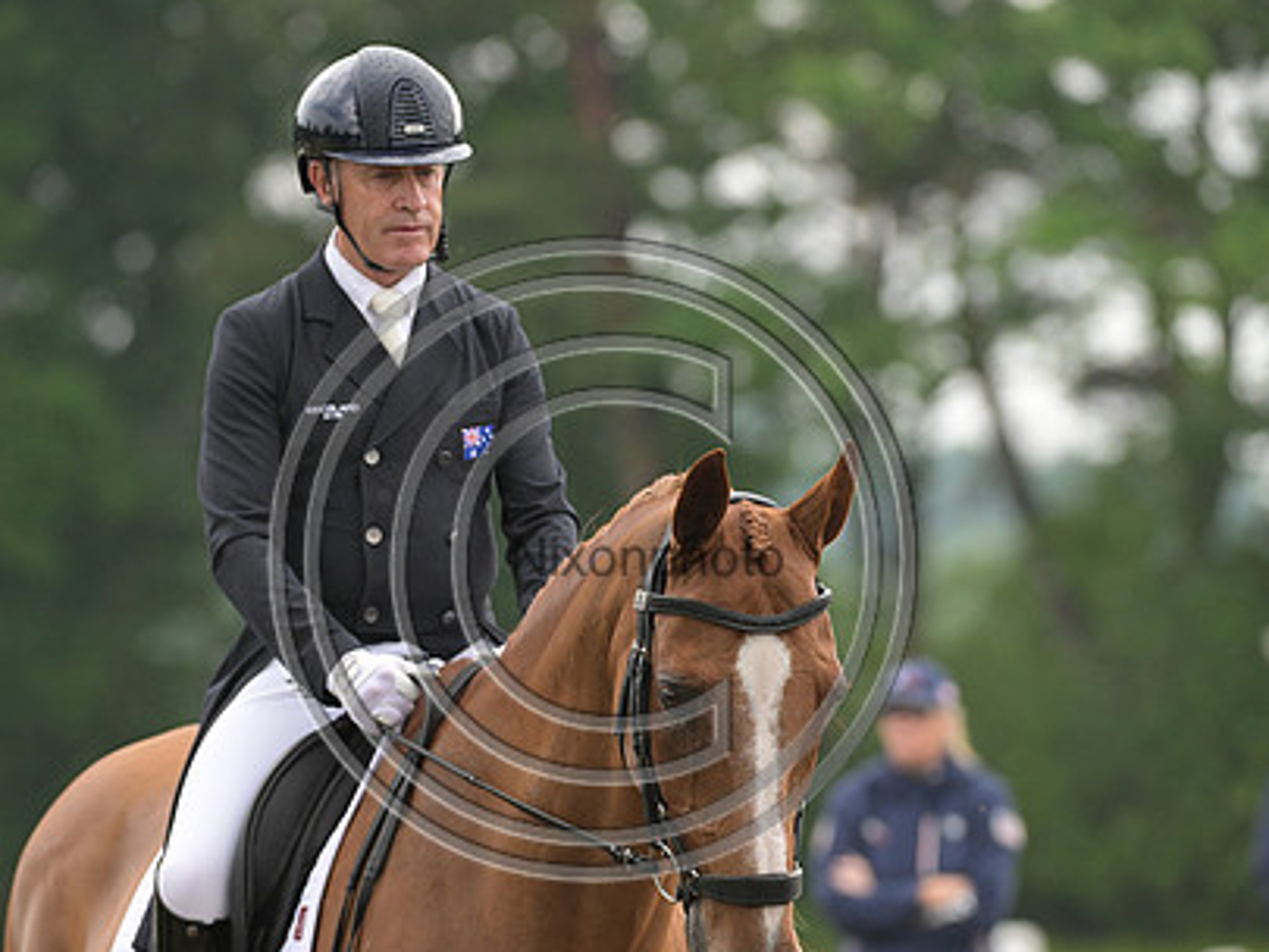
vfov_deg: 4.2
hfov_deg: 5.5
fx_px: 13128
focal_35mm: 358
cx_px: 558
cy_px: 515
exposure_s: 1/1250
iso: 2000
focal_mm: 260
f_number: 5
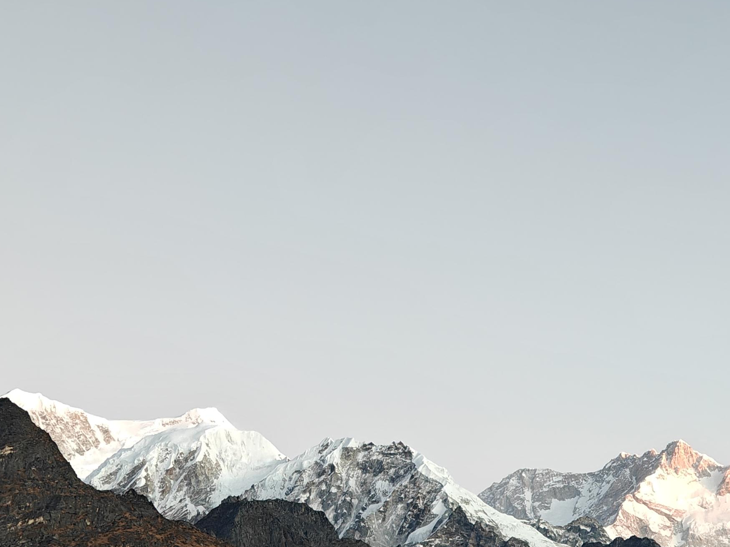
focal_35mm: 103
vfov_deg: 14.3
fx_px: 2172
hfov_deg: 19.1
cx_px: 354
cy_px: 368
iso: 800
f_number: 2
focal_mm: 7.1
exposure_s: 1/100
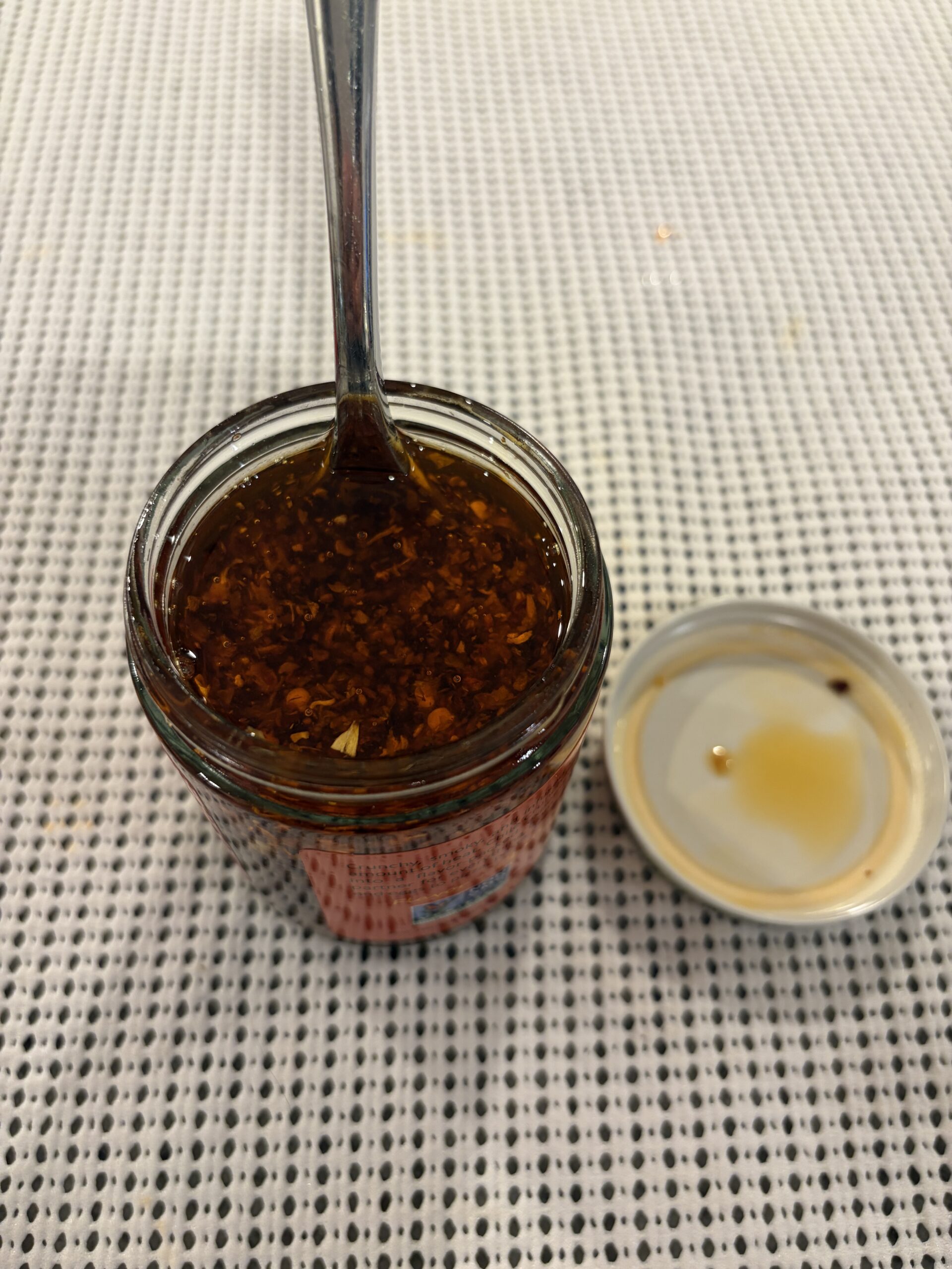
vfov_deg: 67.3
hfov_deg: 53.1
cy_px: 634
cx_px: 476
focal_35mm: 26
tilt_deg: -61.0
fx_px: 953
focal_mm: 5.96
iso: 160
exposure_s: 1/60
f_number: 1.6
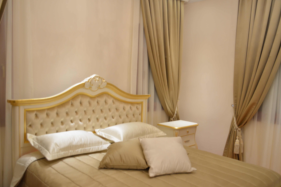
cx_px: 142
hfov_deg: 55.8
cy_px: 95
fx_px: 265
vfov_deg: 38.9
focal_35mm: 34
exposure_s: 1/13
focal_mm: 22
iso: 640
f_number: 4.5
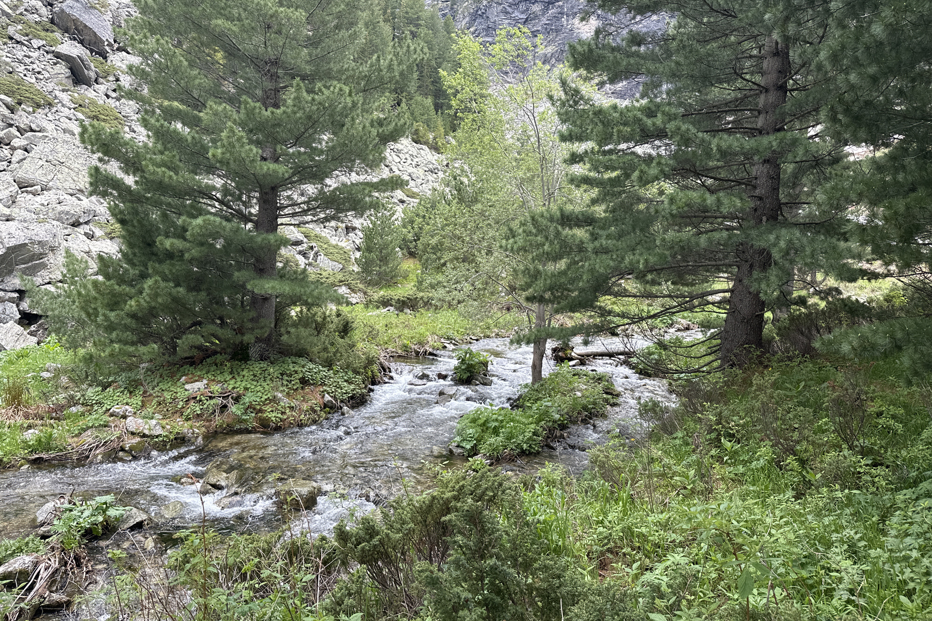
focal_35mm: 25
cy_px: 315
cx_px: 466
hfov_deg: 71.5
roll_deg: -4.9
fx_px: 647
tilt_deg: -5.1
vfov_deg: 51.3
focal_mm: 6.86
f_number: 1.78
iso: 80
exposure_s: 1/564
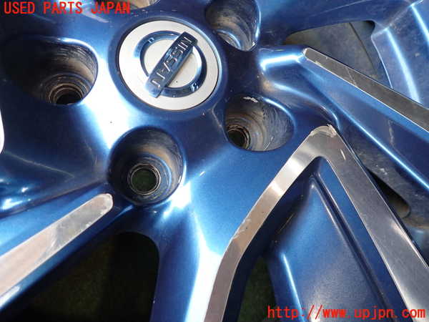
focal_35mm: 25
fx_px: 310
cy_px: 161
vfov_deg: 54.9
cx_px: 214
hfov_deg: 69.4
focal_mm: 4.5
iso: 200
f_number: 2
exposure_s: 1/125
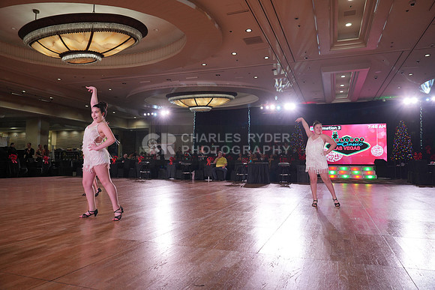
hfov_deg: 69.4
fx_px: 314
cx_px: 218
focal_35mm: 26
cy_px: 145
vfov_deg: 49.6
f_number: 4
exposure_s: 1/500
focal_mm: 26
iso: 1000
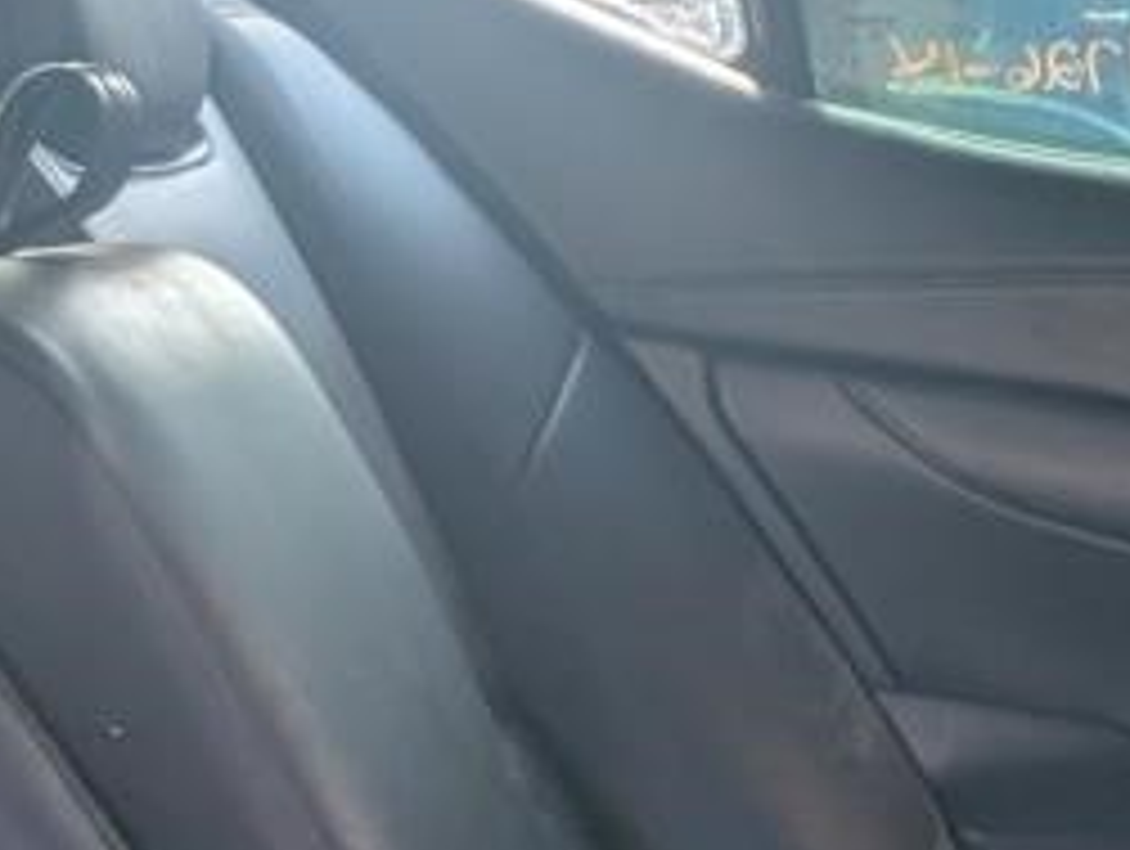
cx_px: 1344
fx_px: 2158
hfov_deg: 26.3
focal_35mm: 66
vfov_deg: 15.9
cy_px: 1821
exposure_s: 1/173
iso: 86
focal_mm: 1.95
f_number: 2.2
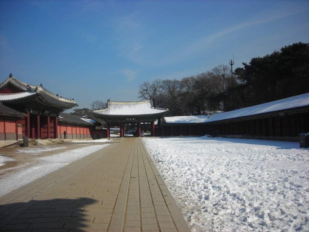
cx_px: 154
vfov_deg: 37.7
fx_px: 339
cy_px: 116
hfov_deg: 49.0
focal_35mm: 38
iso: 50
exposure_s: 1/298
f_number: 6.4
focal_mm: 6.3
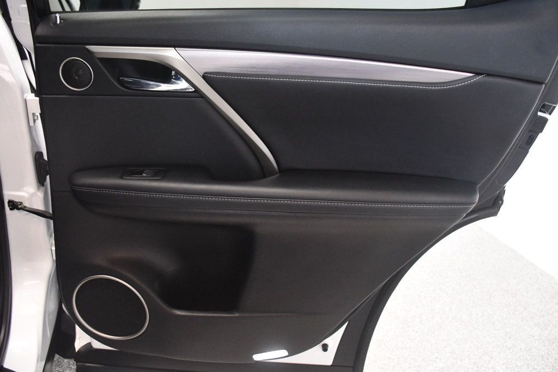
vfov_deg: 43.6
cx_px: 279
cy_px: 186
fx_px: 465
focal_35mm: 30
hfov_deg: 61.9
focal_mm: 20
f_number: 3.5
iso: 4000
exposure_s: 1/60
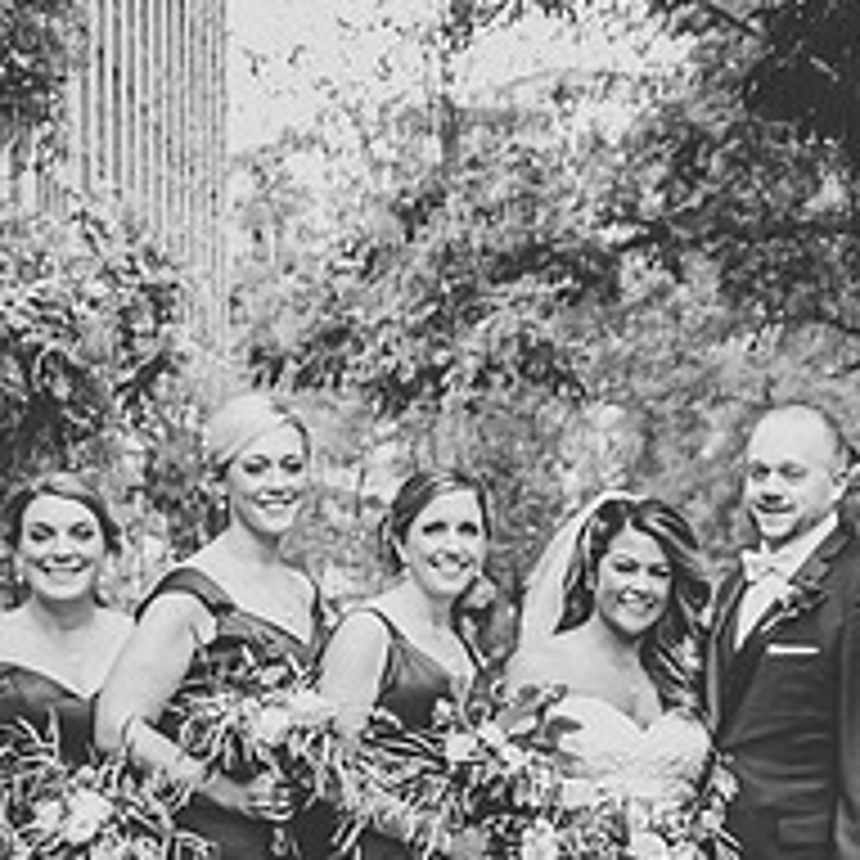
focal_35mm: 170
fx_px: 4778
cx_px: 545
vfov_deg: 10.2
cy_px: 718
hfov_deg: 10.3
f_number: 3.2
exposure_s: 1/1000
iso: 1250
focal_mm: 66
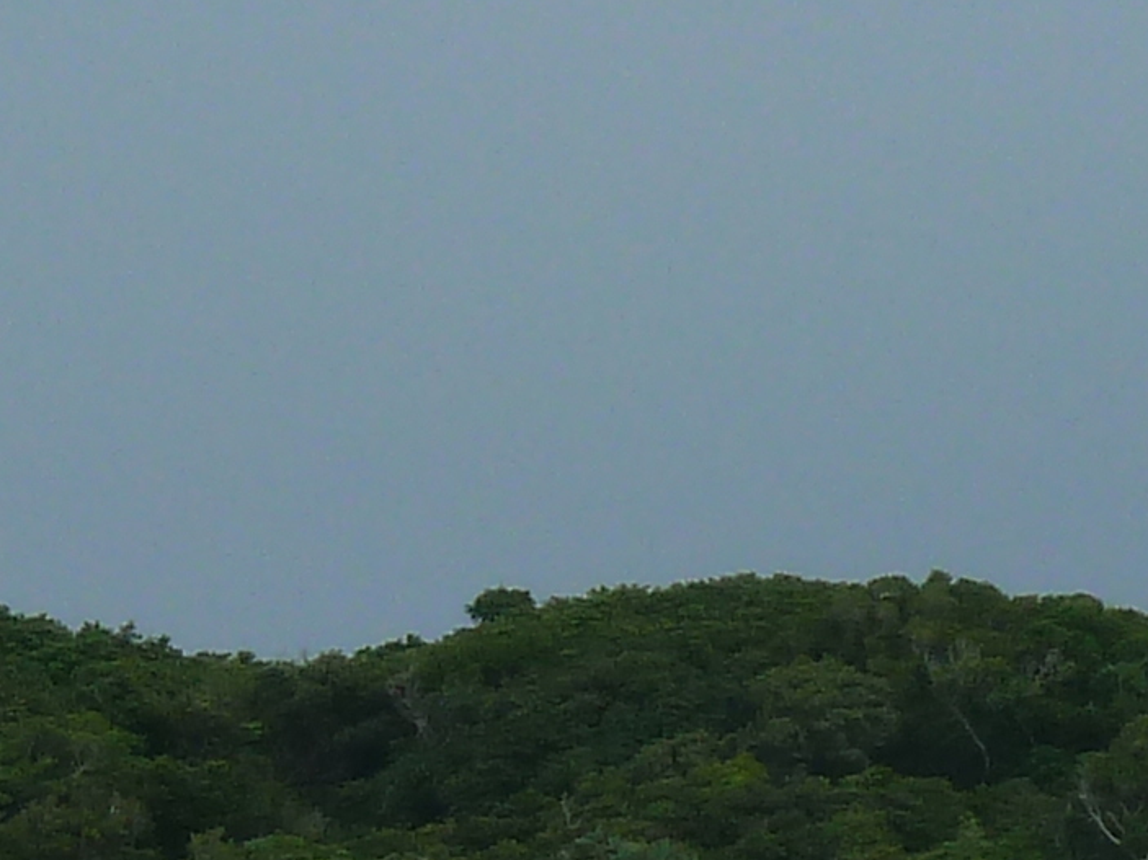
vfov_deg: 3.3
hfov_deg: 4.4
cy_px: 1492
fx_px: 14722
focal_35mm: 444
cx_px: -1228
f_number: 4.2
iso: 80
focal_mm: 12.8
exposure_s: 1/250
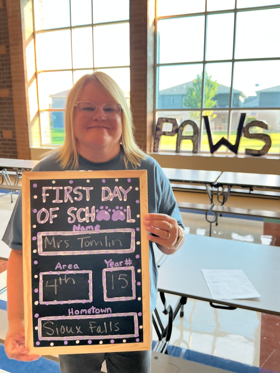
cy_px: 186
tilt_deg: -11.2
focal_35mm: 29
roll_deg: +0.2
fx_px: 313
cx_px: 140
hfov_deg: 48.2
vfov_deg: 61.7
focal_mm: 3
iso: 50
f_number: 1.8
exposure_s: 1/60
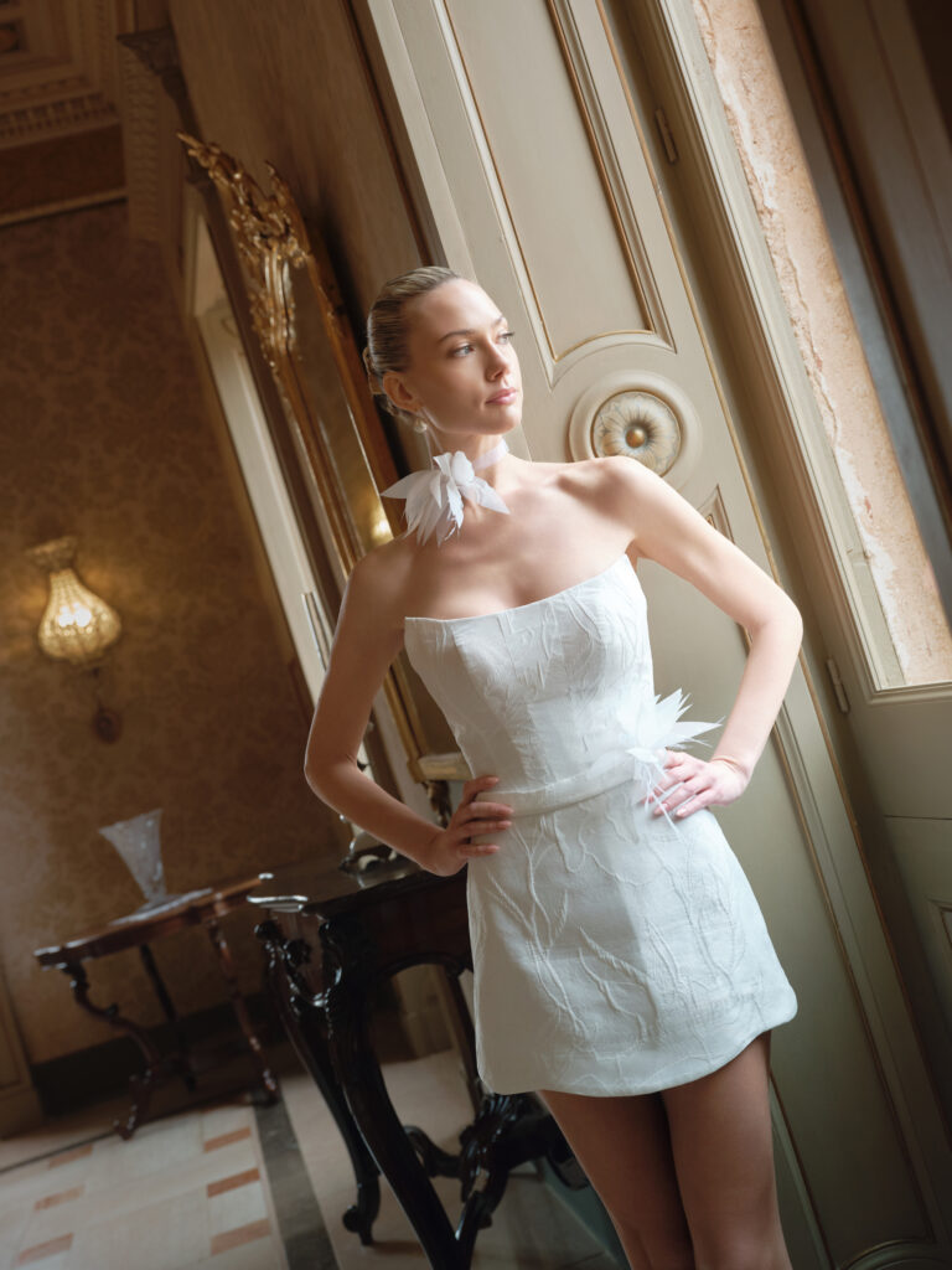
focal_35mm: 42
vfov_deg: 44.8
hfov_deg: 34.3
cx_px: 476
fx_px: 1540
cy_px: 635
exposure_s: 1/125
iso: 1000
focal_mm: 53.6
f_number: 5
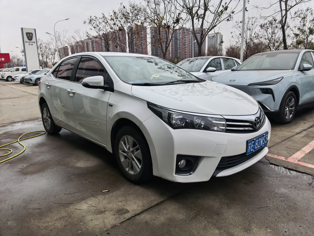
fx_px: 218
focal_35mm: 24
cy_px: 118
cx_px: 157
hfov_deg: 71.6
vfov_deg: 56.8
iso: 50
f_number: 2
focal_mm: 5.75
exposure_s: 1/3546
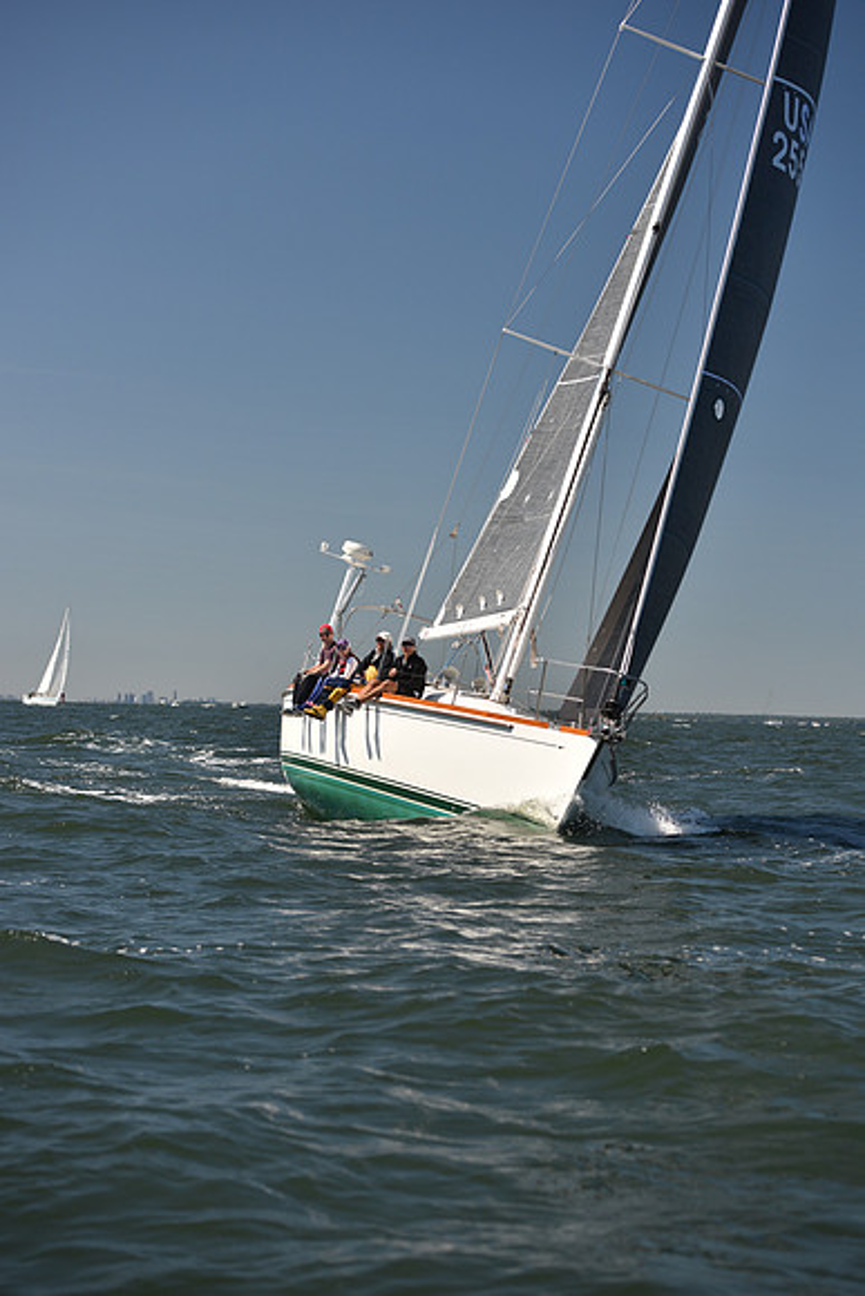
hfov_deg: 19.5
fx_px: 2521
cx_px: 432
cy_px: 648
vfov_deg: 28.8
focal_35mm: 70
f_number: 3.5
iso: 250
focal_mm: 70
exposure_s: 1/1250
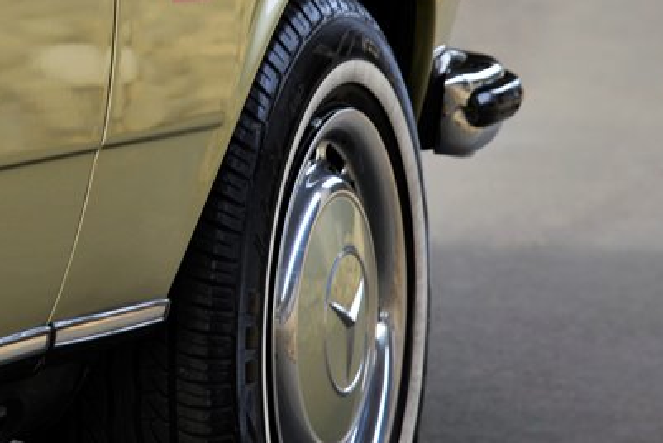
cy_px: 46
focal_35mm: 287
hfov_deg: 7.2
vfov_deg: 4.8
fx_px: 5289
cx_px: 204
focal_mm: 120
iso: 200
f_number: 7.1
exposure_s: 1/100
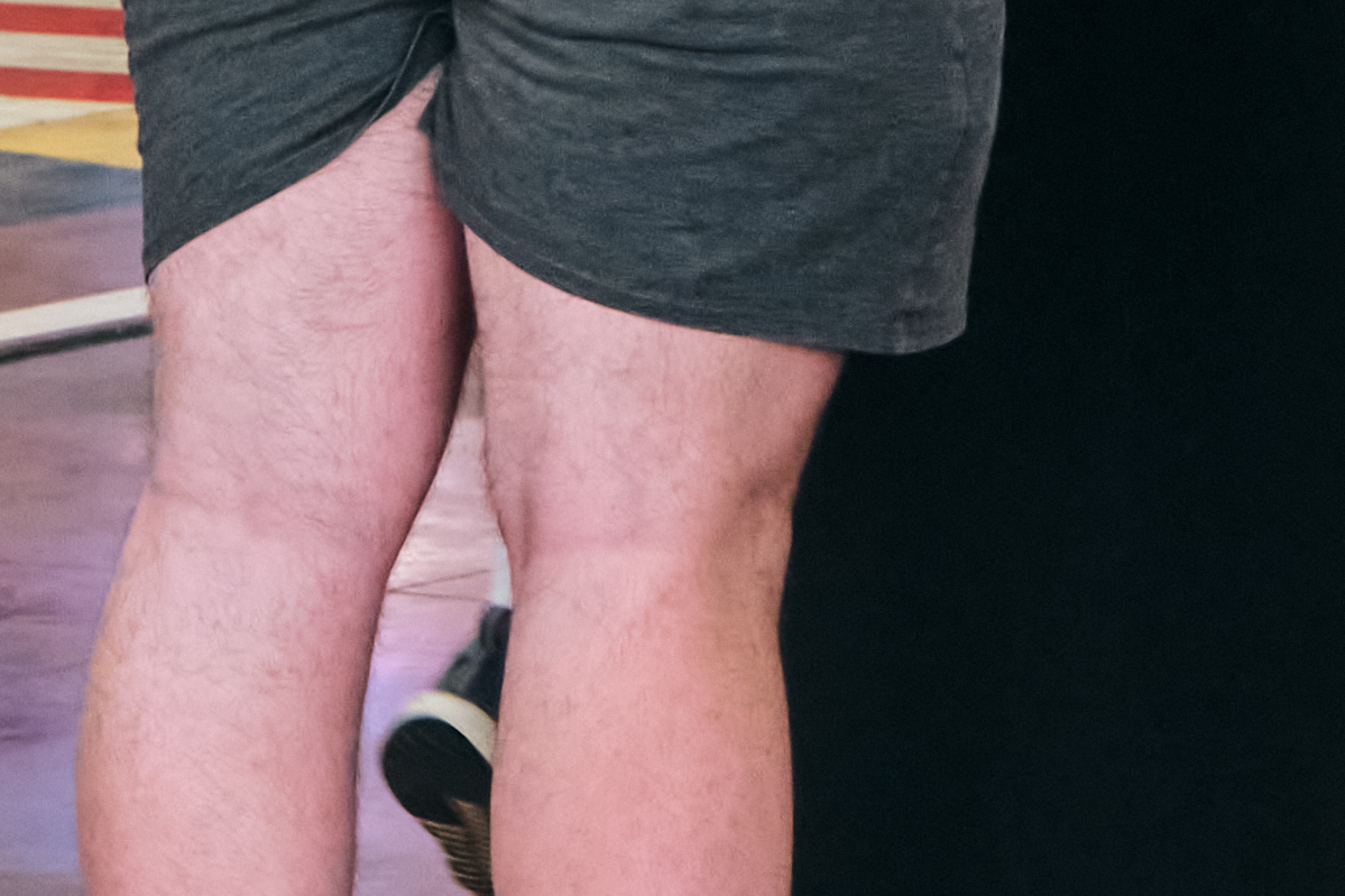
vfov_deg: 4.0
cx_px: 1789
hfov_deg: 6.0
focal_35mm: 339
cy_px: -646
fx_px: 12663
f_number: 5.6
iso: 3200
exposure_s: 1/250
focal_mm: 44.7
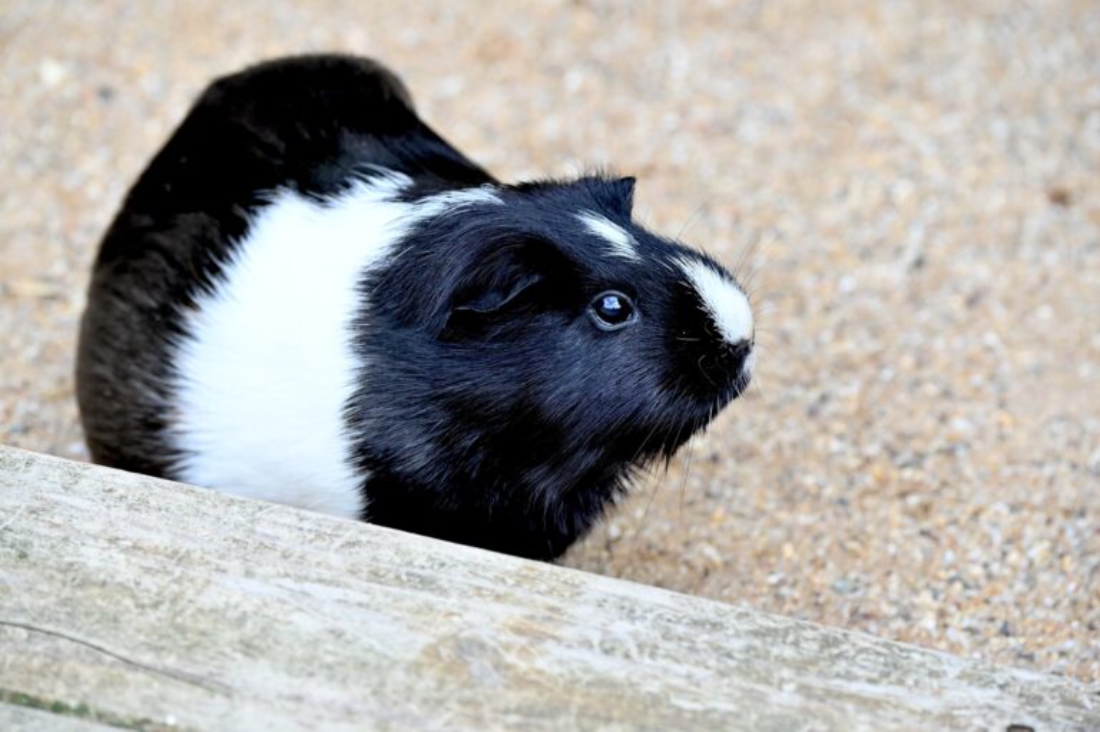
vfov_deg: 3.8
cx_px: 550
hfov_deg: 5.7
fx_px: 10993
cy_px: 366
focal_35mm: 360
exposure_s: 1/320
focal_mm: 360
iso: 1000
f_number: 8
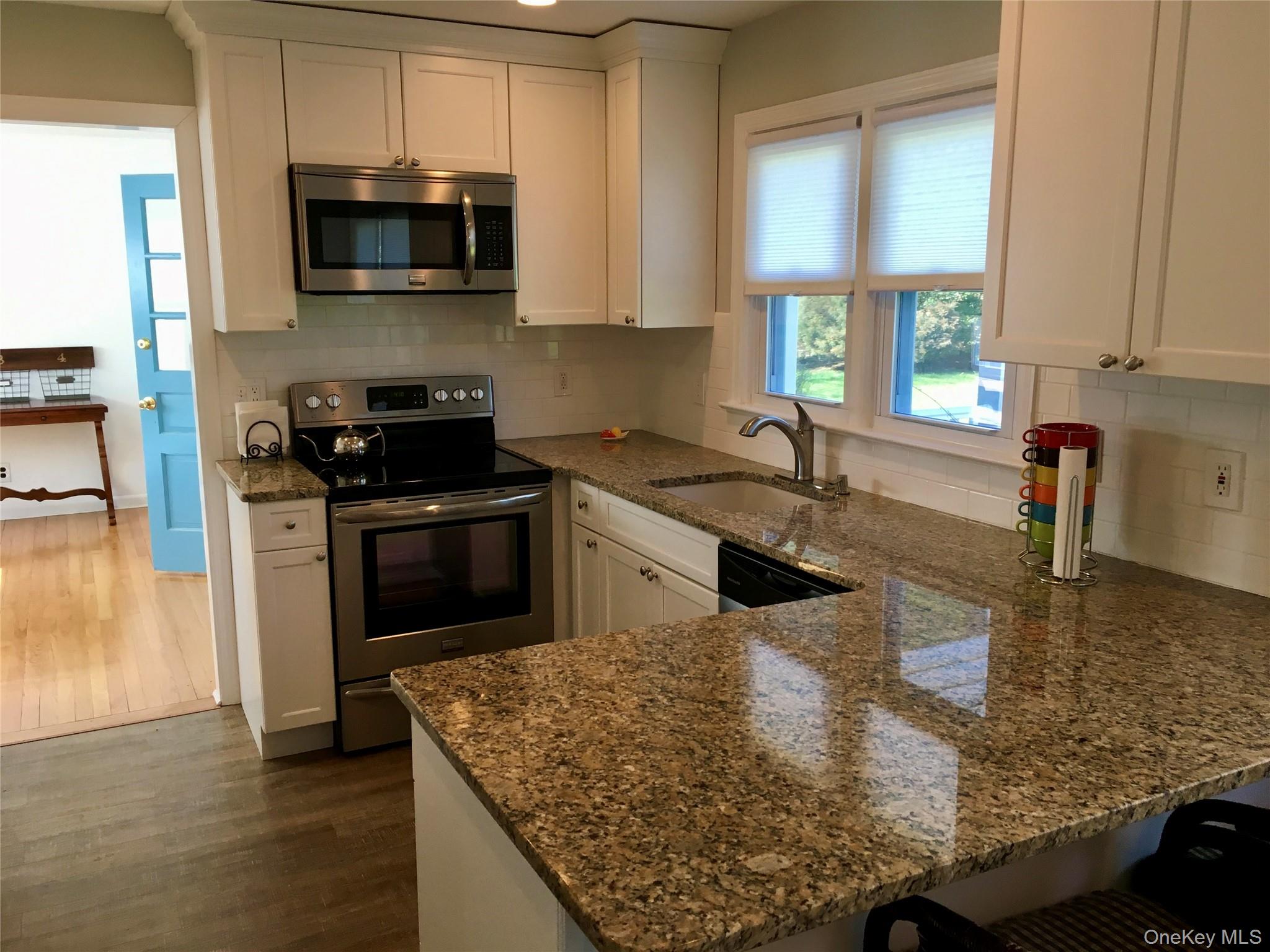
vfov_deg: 48.2
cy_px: 476
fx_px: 1064
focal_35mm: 29
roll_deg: +0.6
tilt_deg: -8.9
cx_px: 635
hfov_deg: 61.7
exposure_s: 1/30
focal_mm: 4.15
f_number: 2.2
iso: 25
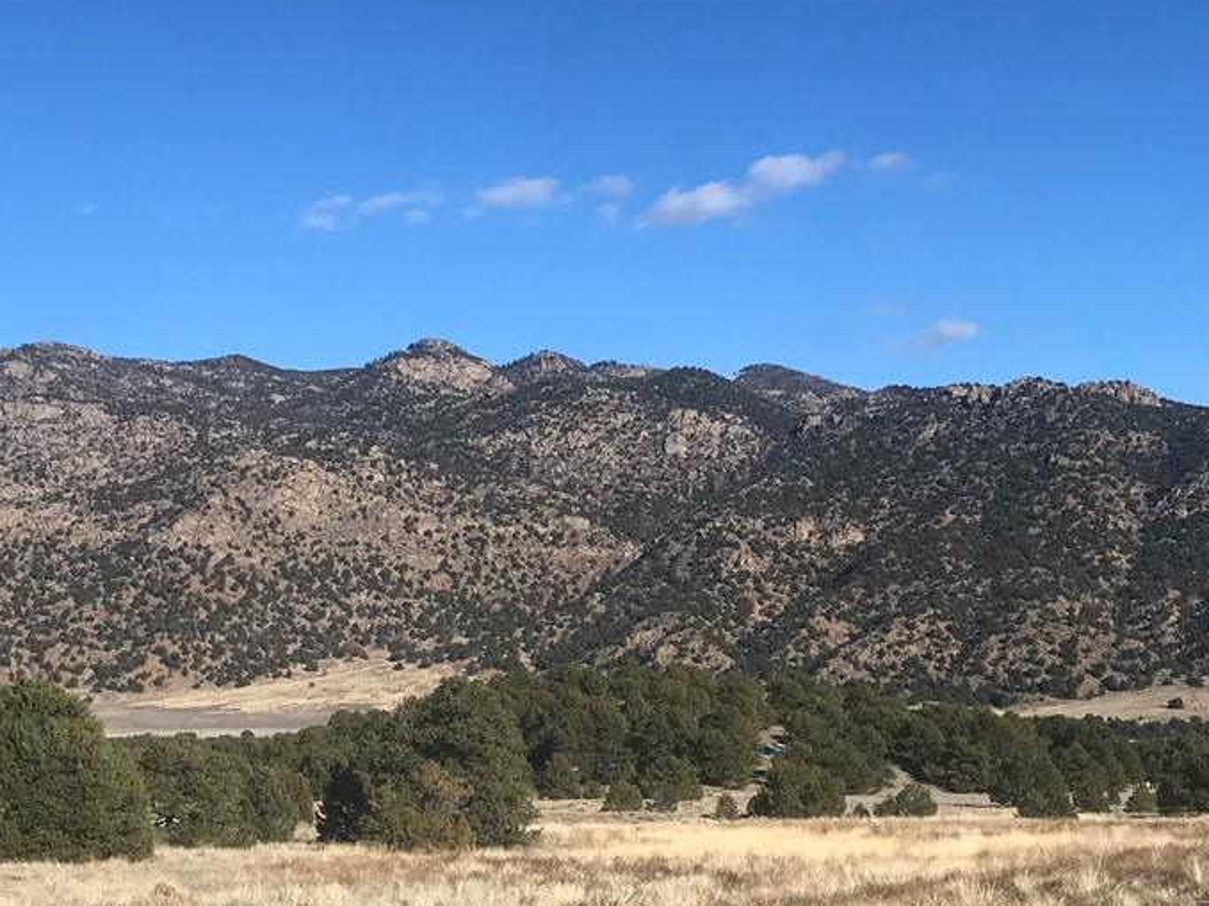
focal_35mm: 66
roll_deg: +1.0
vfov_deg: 22.2
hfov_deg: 29.4
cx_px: 554
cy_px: 529
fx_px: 2305
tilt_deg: +2.6
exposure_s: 1/2660
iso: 20
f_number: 1.8
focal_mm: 3.99
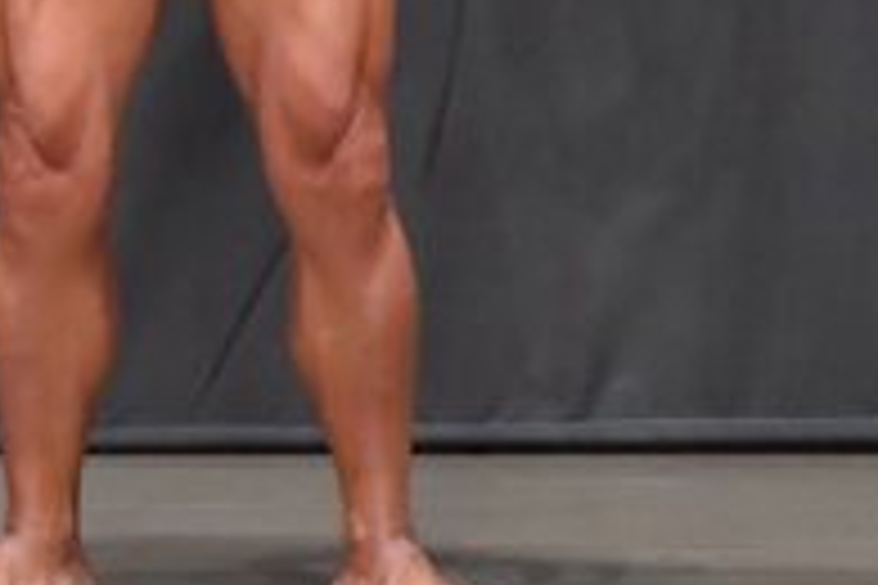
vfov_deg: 1.6
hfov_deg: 2.4
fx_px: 21022
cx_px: 313
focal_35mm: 862
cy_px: -315
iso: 6400
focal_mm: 145
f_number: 5.6
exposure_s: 1/400
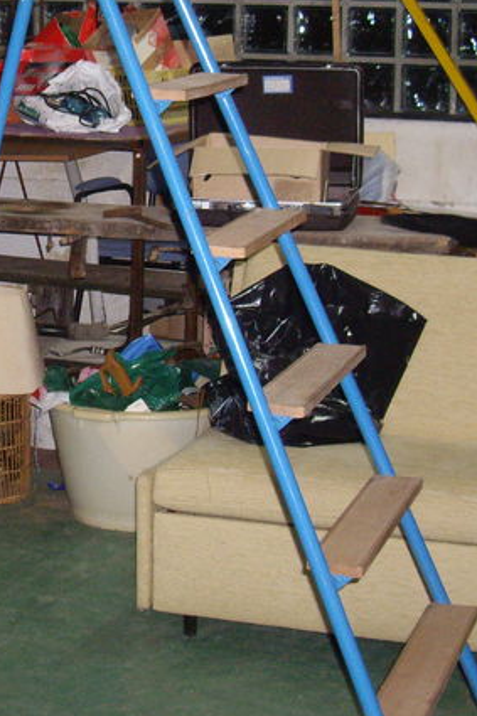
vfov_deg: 21.9
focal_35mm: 93
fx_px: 1850
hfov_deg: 14.6
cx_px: 81
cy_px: 286
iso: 400
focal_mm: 7.9
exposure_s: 1/40
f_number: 2.8
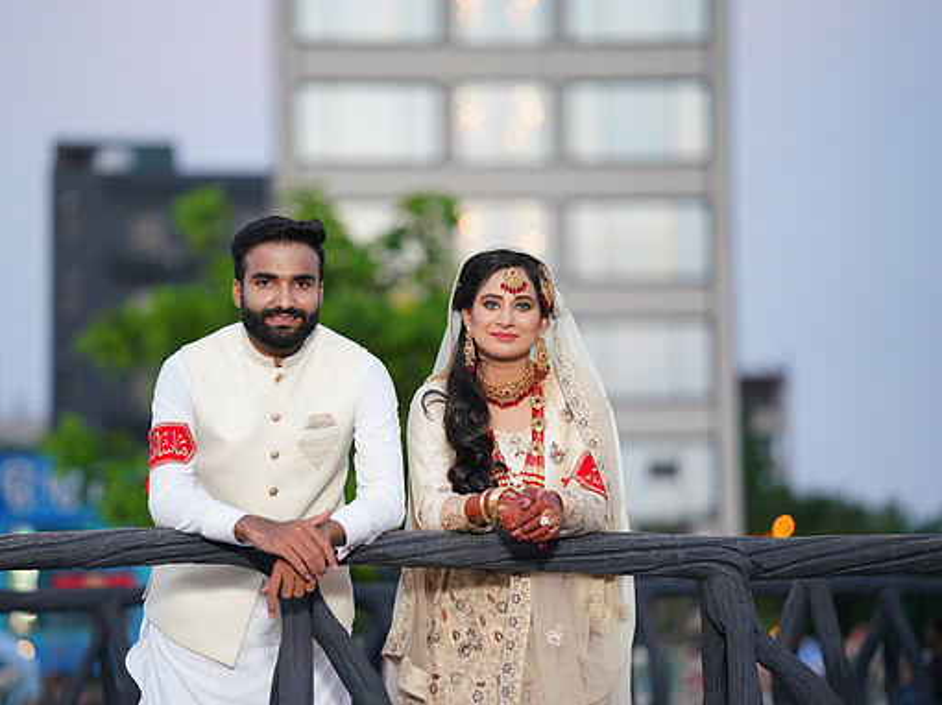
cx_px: 416
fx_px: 2530
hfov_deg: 21.1
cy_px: 355
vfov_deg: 15.9
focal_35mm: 93
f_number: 1.4
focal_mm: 85
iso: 640
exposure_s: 1/200
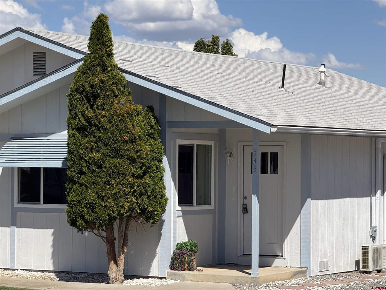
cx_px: 193
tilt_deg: +1.5
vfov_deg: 12.3
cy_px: 145
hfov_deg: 16.4
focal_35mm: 120
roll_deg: -0.8
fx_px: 1338
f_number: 2.8
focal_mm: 15.66
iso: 50
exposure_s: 1/2439
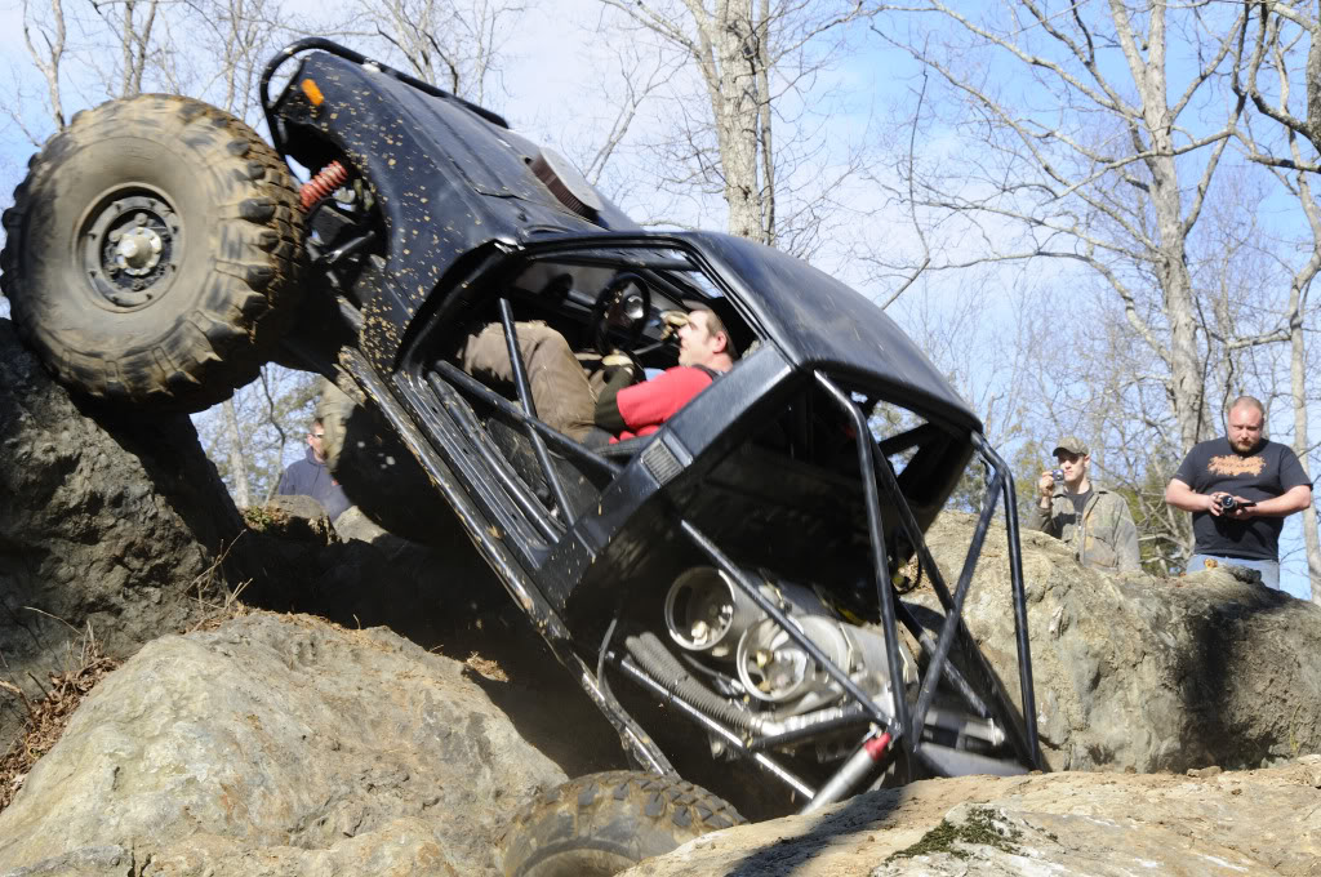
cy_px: 438
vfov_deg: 12.1
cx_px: 660
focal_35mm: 112
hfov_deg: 18.2
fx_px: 4123
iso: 200
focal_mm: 75
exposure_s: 1/125
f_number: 11
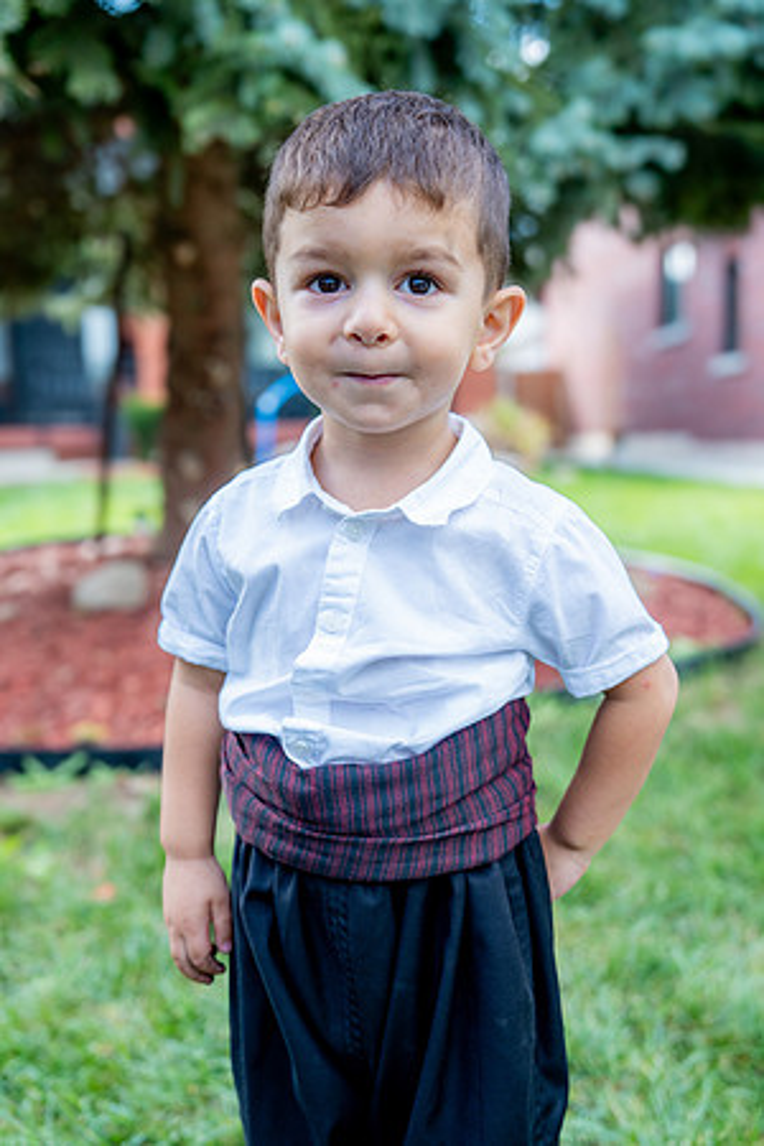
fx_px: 1210
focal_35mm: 38
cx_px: 382
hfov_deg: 35.1
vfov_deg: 50.7
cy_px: 573
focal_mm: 38
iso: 320
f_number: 2.8
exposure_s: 1/800
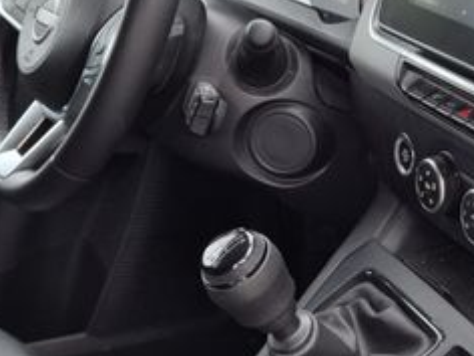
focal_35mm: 78
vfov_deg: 18.9
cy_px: 173
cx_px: 436
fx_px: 1068
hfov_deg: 24.2
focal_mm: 5.4
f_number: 1.8
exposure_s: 1/180
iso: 40
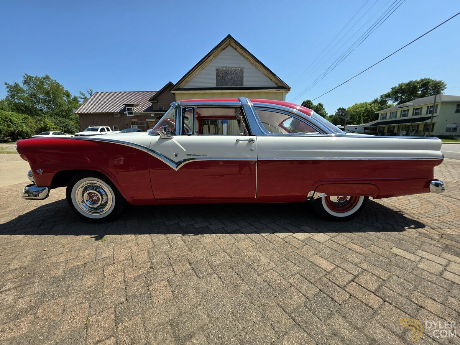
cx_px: 230
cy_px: 172
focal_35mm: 13
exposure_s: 1/1978
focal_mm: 2.2
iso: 40
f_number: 1.9
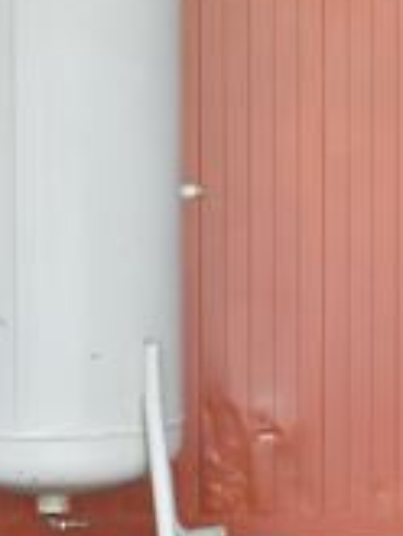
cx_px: -6
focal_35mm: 240
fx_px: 3728
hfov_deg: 6.2
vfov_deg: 8.2
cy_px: 78
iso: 1250
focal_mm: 55
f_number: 6.3
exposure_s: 1/800
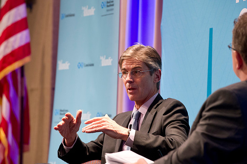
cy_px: 82
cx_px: 124
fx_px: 1371
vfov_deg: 6.9
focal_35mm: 200
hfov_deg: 10.3
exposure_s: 1/60
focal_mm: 200
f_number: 5
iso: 2500
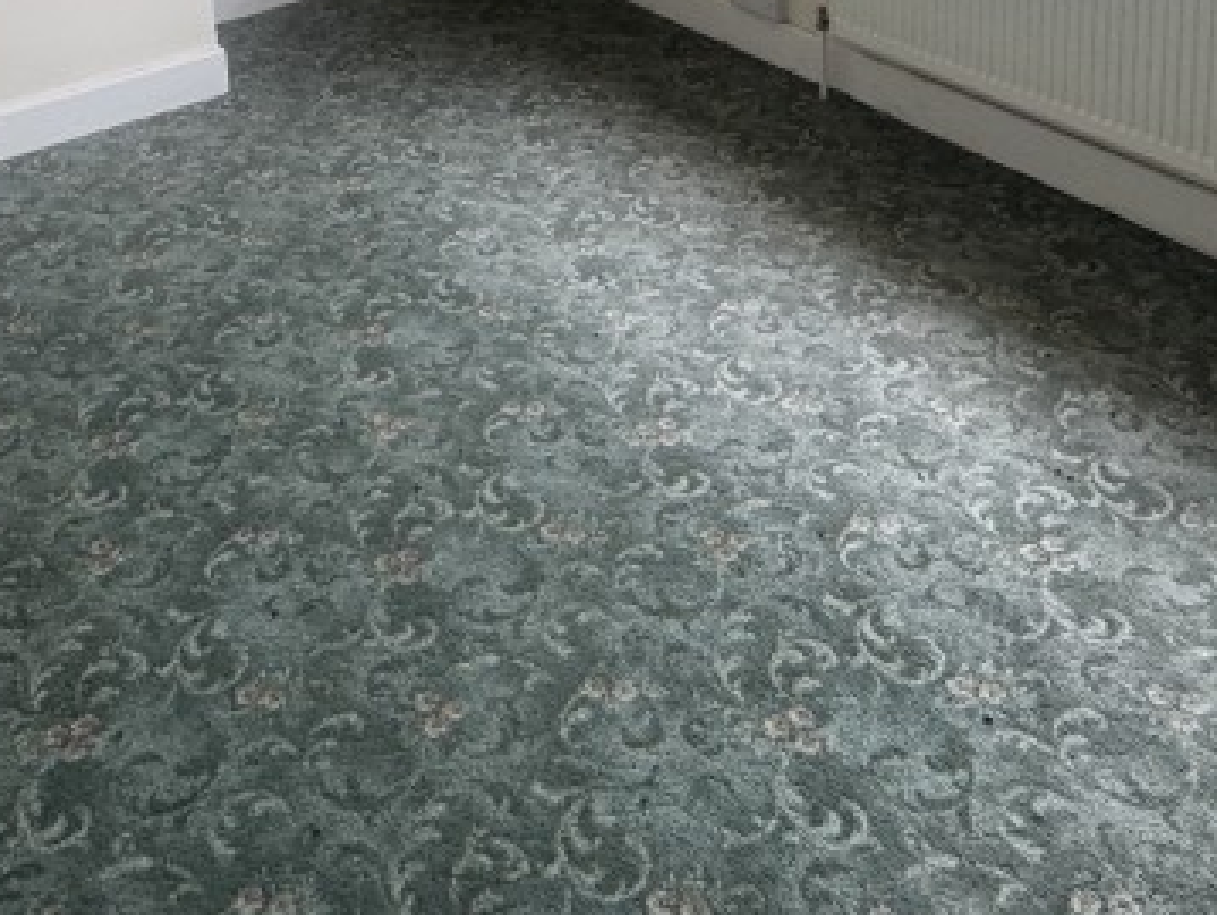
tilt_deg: -9.7
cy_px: -262
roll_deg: +5.0
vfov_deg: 29.4
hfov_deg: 45.5
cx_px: 333
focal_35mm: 40
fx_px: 1407
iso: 64
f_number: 2.2
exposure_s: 1/99
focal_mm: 2.22
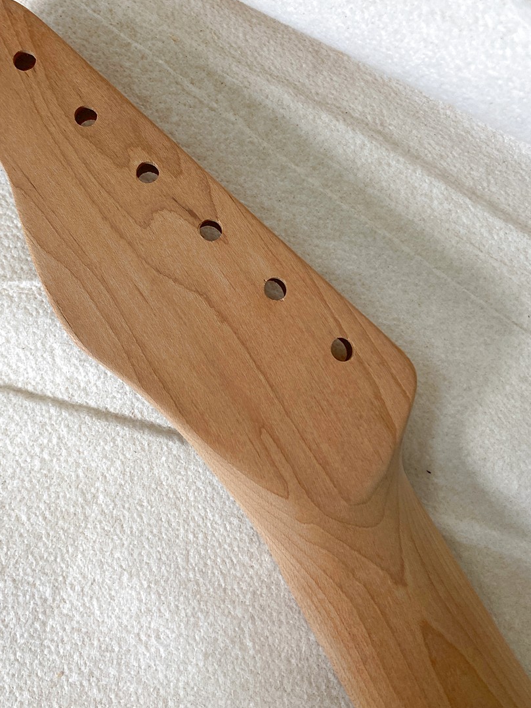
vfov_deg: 53.2
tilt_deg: -77.1
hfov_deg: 41.5
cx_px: 205
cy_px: 251
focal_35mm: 34
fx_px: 696
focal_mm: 4.25
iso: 80
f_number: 1.8
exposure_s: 1/120
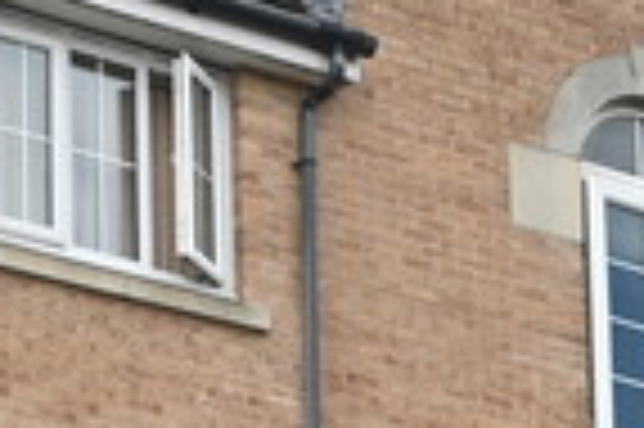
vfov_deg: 4.8
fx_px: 5003
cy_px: 1025
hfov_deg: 6.9
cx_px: 1590
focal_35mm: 280
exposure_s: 1/200
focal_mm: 26
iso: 100
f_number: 7.1
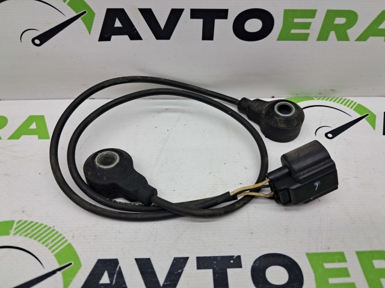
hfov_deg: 65.4
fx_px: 300
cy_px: 144
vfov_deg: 51.3
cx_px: 192
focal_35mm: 27
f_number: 1.8
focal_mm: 4
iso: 50
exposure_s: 1/100
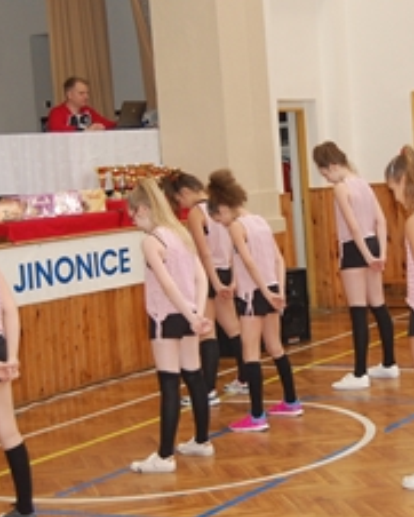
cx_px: 320
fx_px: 1332
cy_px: 272
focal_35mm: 87
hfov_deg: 17.6
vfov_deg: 22.0
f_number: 4.2
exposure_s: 1/60
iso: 640
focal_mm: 28
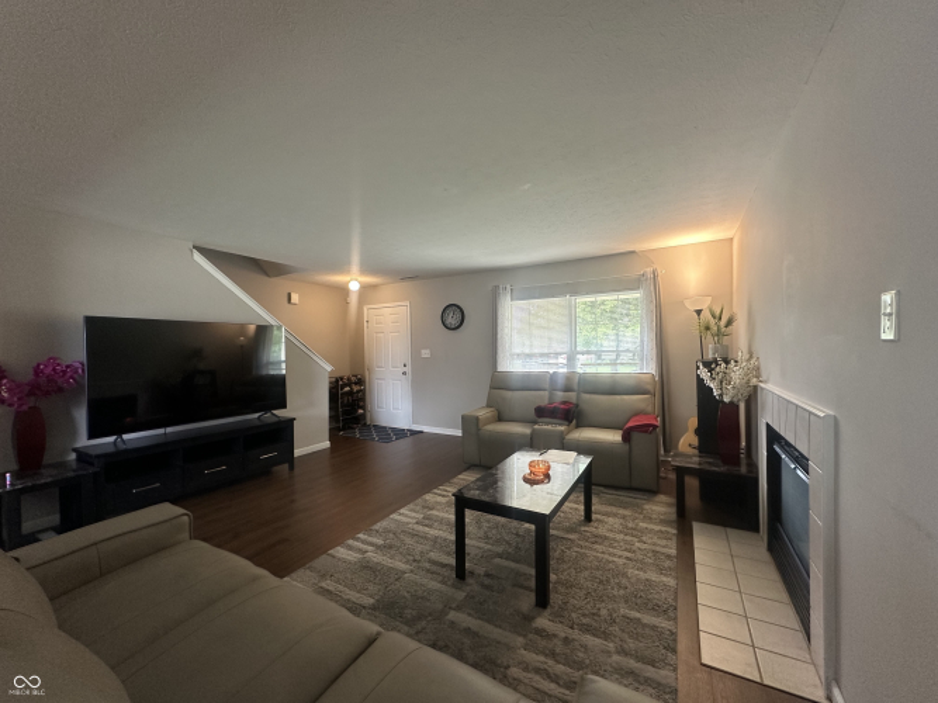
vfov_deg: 85.7
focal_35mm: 14
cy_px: 352
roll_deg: +1.2
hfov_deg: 102.1
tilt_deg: +0.0
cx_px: 469
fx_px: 379
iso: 200
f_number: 2.2
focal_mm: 2.22
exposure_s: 1/60
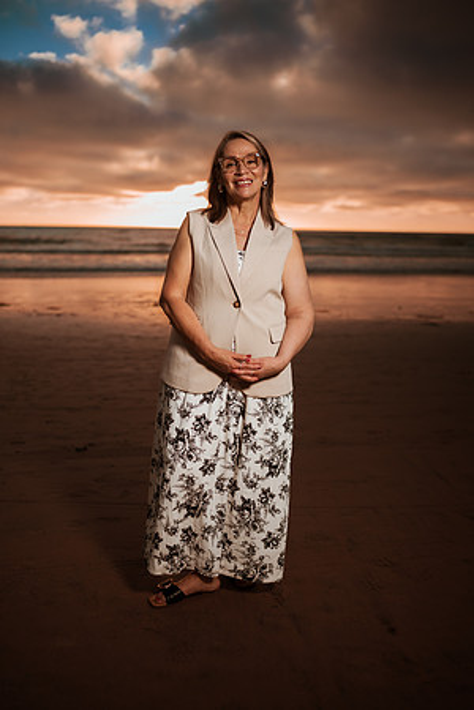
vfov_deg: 54.4
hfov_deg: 37.9
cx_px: 237
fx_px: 691
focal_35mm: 35
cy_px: 355
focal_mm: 35
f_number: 1.8
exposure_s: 1/3200
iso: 50
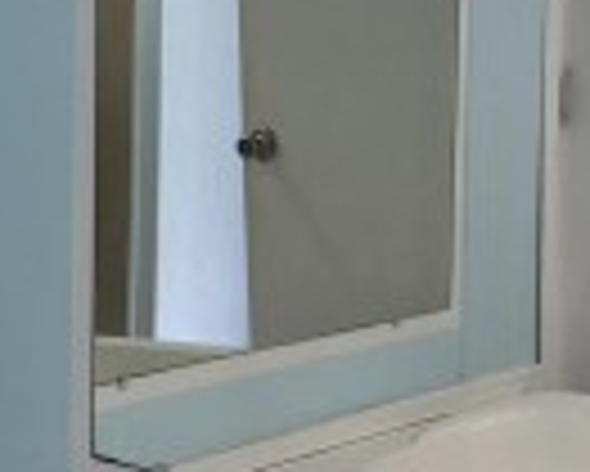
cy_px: 121
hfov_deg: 15.8
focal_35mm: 119
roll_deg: -0.3
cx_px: -16
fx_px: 2079
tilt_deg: -4.9
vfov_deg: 12.9
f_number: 1.78
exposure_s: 1/60
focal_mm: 6.76
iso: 200
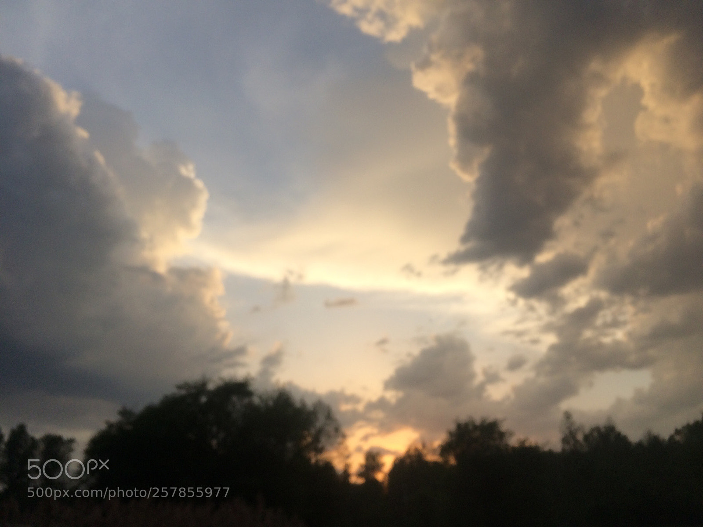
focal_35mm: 29
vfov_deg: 48.2
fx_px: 589
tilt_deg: +23.0
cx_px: 352
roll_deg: +1.2
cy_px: 264
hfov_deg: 61.7
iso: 32
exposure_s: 1/720
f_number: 2.2
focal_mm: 4.15
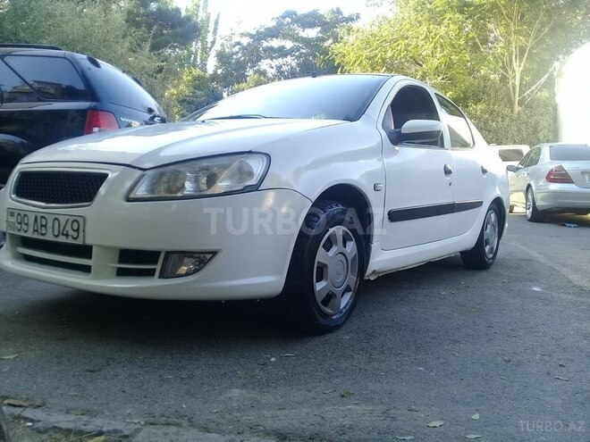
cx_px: 295
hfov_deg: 58.4
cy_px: 221
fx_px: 528
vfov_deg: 45.4
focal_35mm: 31
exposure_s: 1/122
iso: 50
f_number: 2.2
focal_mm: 3.3
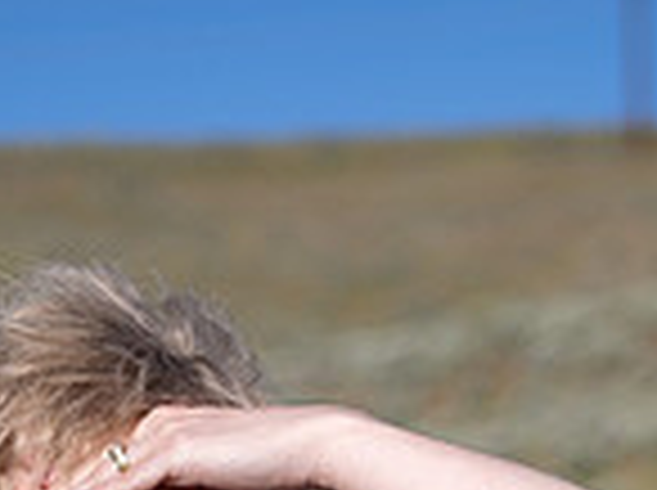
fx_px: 4207
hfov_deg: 8.9
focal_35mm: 222
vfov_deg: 6.6
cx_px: 418
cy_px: 820
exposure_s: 1/4000
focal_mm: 58
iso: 100
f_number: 2.8
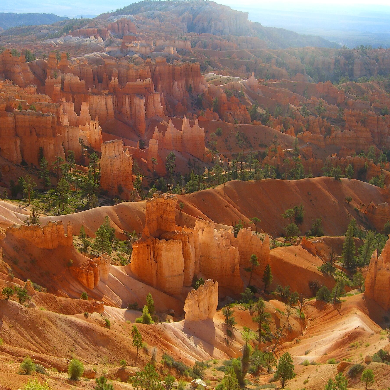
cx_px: 152
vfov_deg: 37.6
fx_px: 574
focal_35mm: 45
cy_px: 195
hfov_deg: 37.4
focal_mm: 7.9
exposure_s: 1/400
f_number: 4
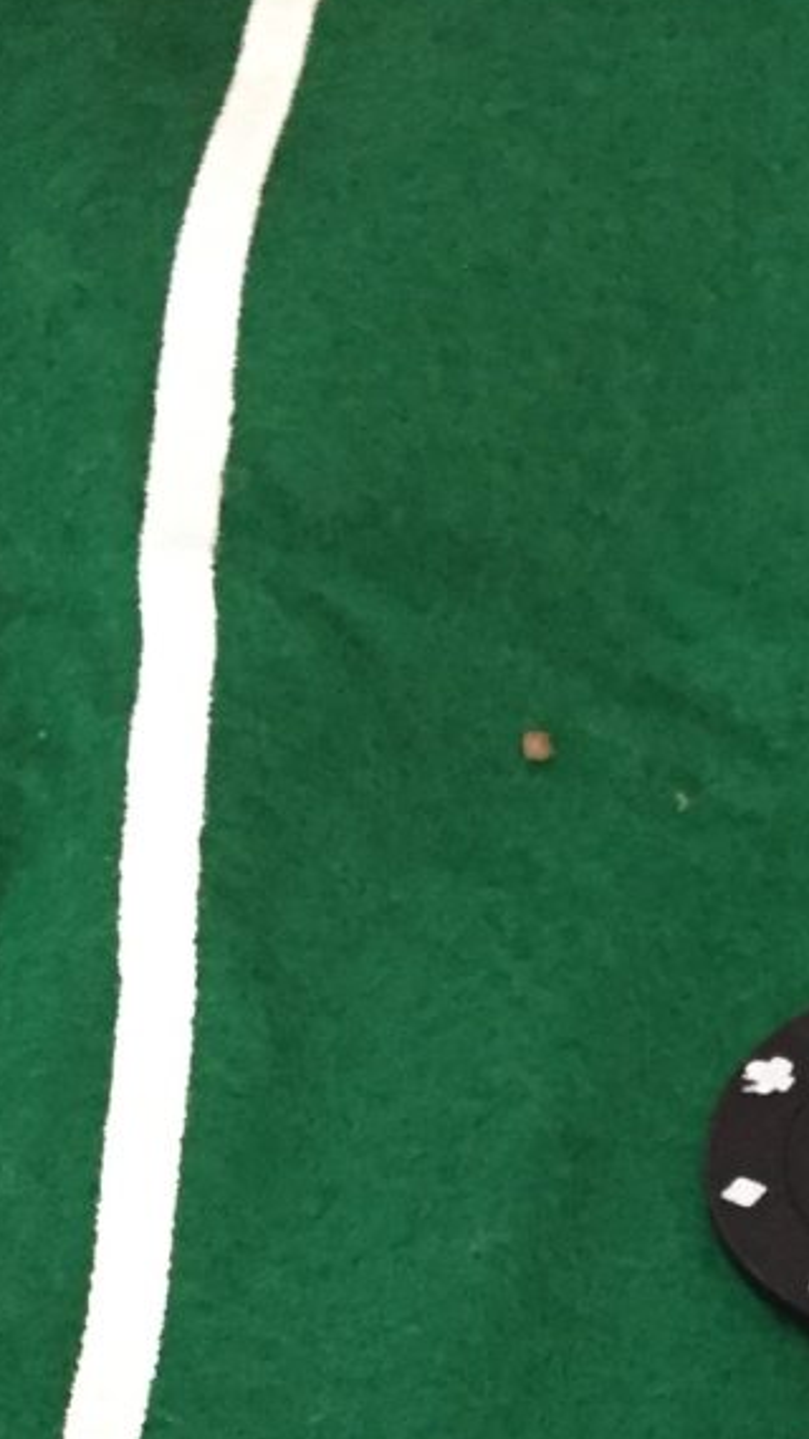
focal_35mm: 100
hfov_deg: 11.9
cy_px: 2241
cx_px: 961
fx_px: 3814
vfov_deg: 18.6
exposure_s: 1/25
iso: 250
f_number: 2.2
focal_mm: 4.15
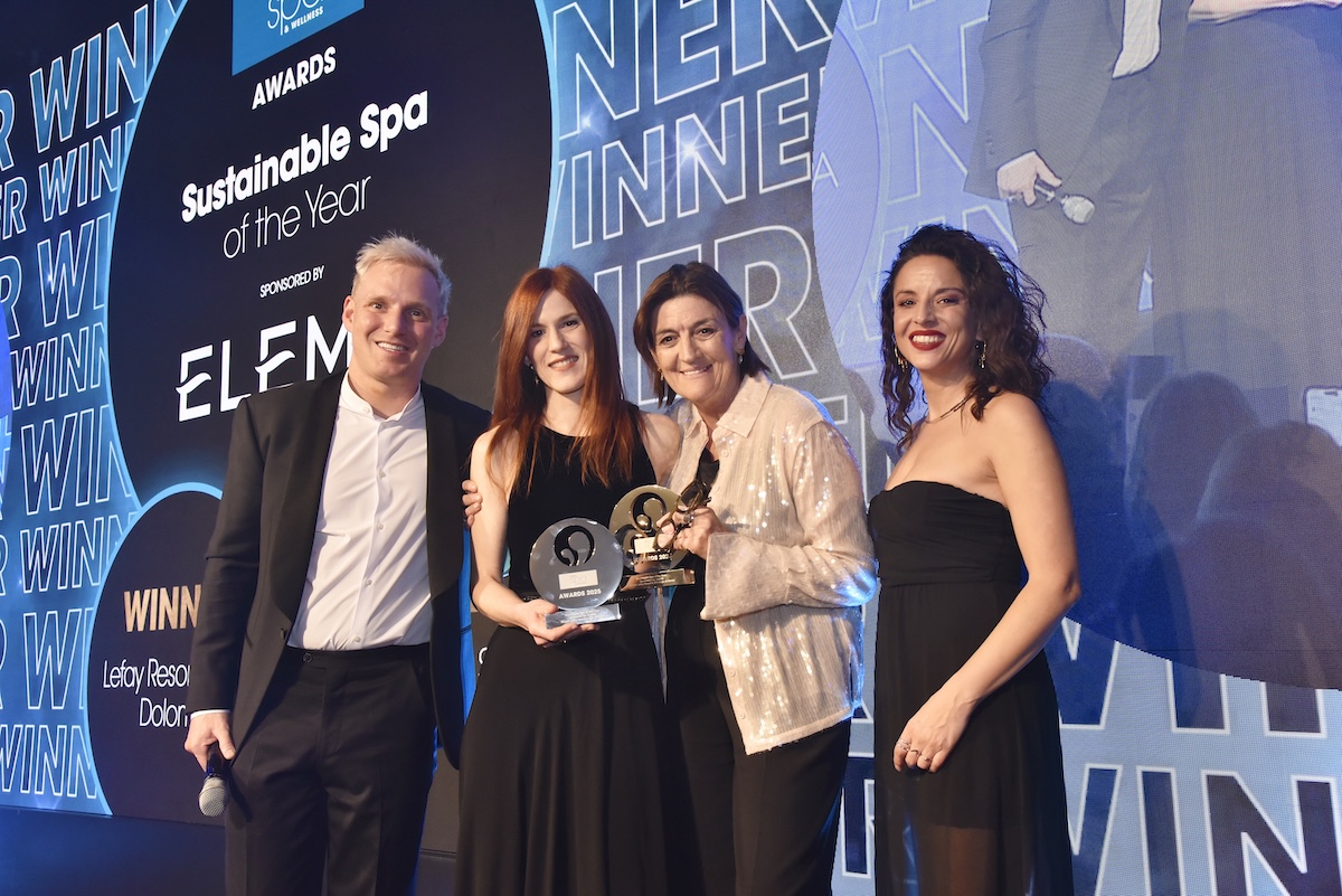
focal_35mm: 38
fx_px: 1417
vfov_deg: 35.1
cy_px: 448
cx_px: 671
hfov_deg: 50.7
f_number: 7.1
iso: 1600
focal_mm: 38
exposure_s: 1/200
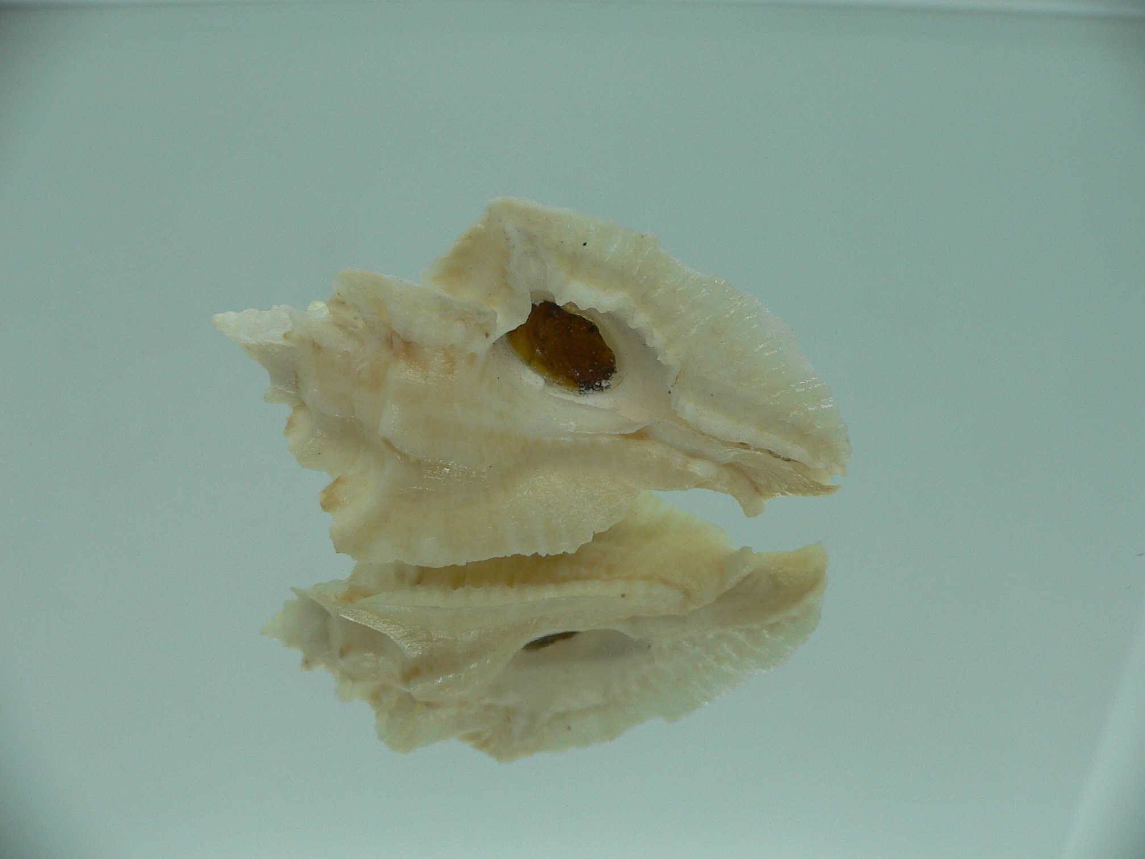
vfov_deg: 40.7
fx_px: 1158
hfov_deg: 52.6
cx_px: 572
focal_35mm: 35
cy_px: 430
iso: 80
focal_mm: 4.6
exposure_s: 1/60
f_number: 2.8
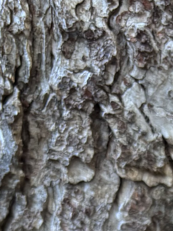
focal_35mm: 137
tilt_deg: -31.3
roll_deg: +1.8
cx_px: 308
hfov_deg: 10.2
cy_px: 491
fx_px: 913
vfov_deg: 12.4
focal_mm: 5.96
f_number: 1.6
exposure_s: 1/96
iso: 125
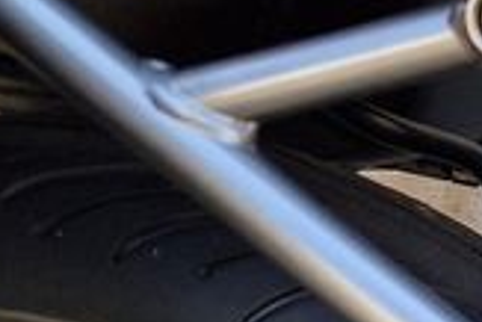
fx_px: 1260
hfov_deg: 18.1
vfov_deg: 13.5
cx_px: 819
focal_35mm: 94
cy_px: 520
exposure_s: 1/180
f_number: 1.8
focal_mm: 5.4
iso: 50
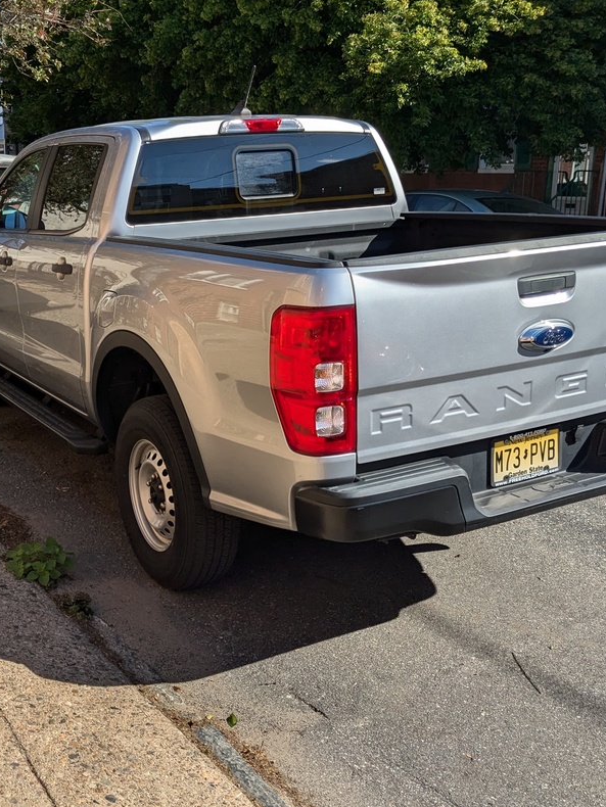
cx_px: 238
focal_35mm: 41
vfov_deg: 45.7
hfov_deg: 35.0
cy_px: 383
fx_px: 956
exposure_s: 1/3344
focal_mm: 4.38
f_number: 1.73
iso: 53
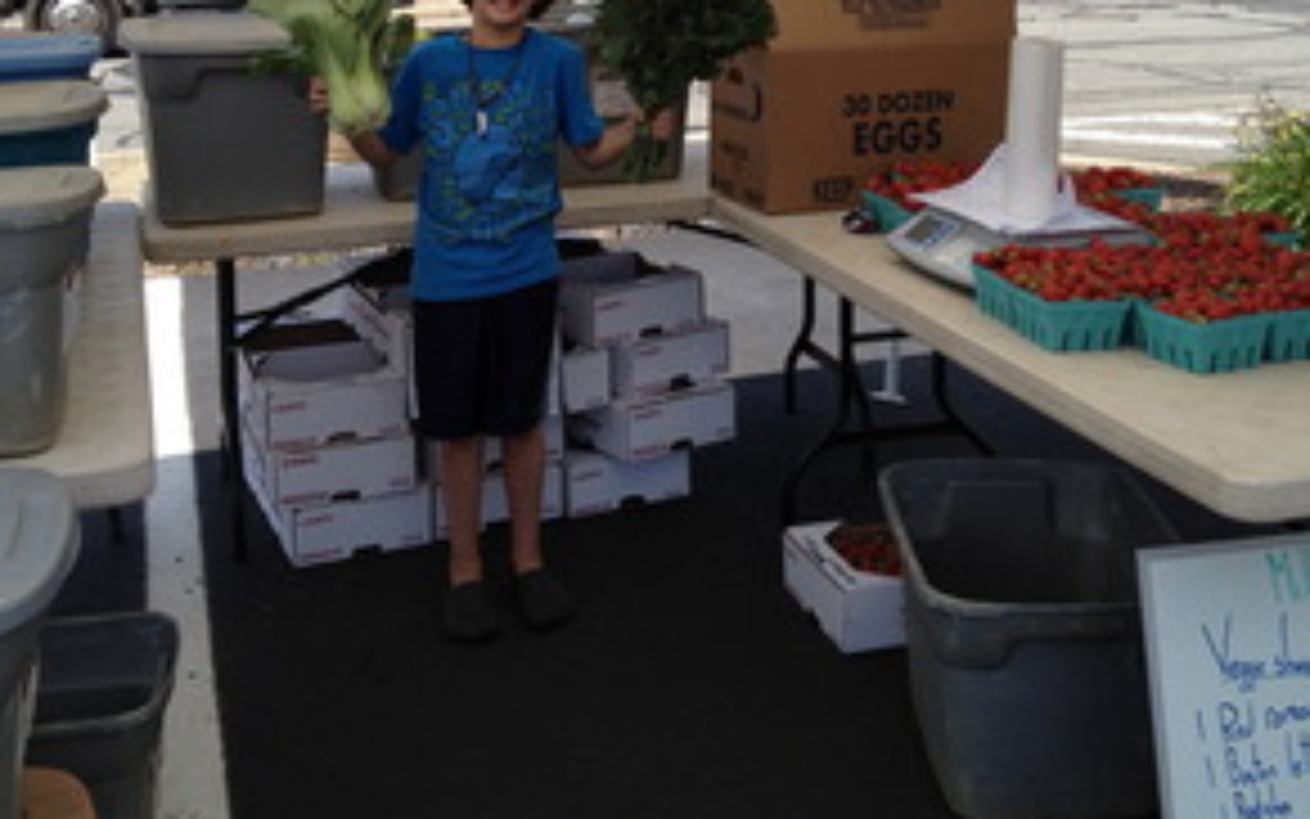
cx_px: 653
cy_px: 72
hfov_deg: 40.3
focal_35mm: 50
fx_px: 1785
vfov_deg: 25.0
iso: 64
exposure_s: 1/1103
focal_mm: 4.28
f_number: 2.4
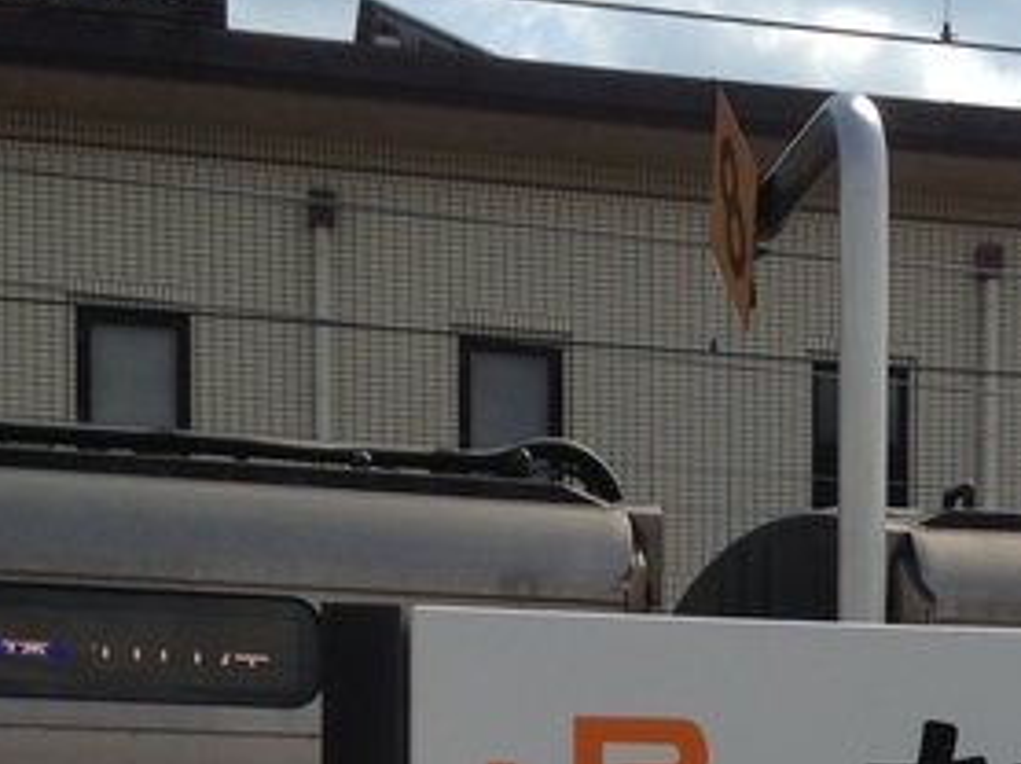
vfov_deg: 15.0
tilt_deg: +0.9
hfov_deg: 20.2
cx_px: 959
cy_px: 933
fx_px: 2800
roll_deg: -0.9
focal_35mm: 95
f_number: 2.4
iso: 50
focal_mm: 4.12
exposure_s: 1/2358
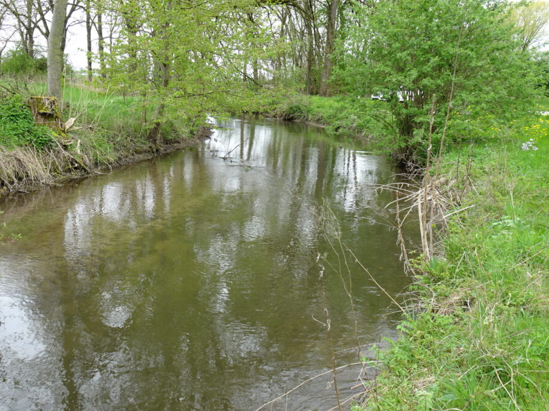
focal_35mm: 34
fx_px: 539
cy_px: 208
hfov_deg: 53.9
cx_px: 250
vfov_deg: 41.8
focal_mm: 5.09
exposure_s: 1/80
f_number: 3.5
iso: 80
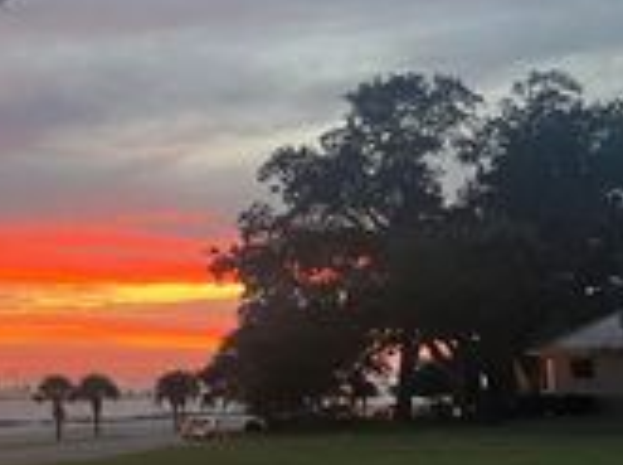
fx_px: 1419
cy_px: 251
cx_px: -87
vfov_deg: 18.6
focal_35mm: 79
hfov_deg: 23.1
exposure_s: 1/60
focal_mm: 5.7
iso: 160
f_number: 1.5
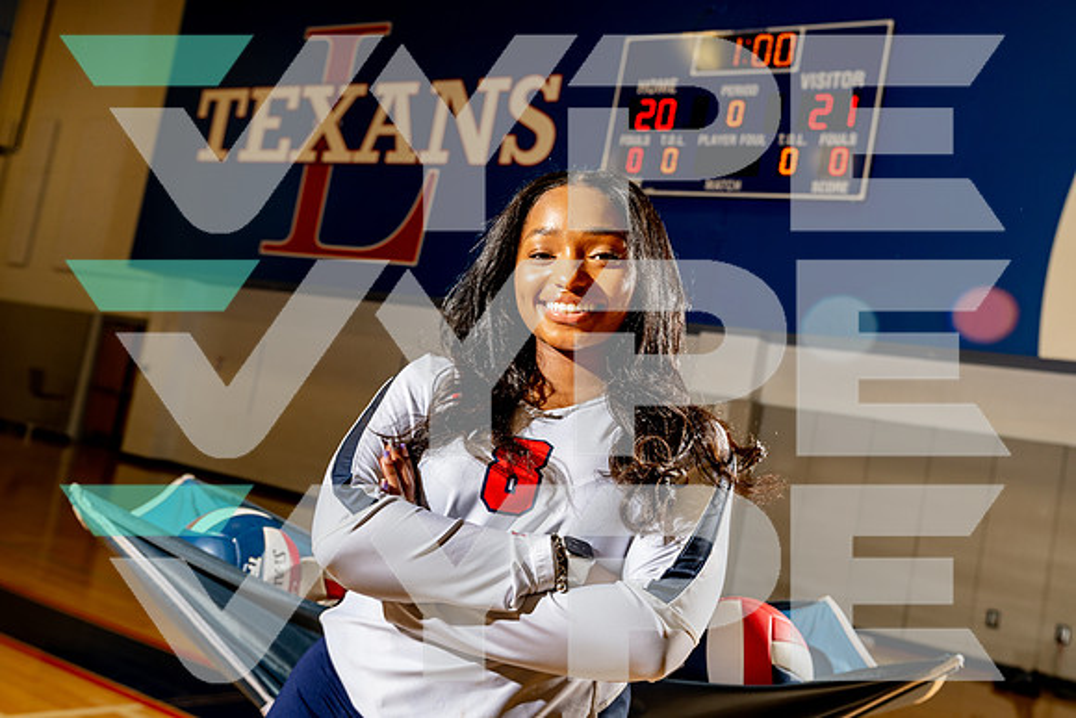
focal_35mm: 37
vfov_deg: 36.0
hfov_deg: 51.9
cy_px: 359
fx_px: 1106
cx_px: 538
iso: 250
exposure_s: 1/250
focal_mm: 37
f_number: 5.6
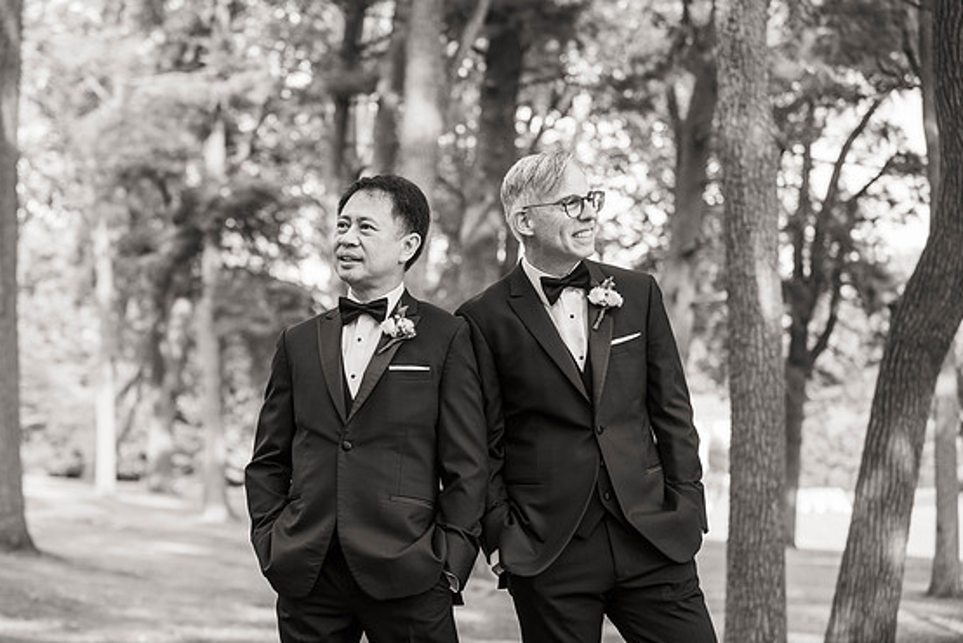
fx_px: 2007
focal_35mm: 75
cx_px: 452
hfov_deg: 27.0
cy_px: 309
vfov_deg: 18.2
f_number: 3.5
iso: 400
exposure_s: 1/400
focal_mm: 70
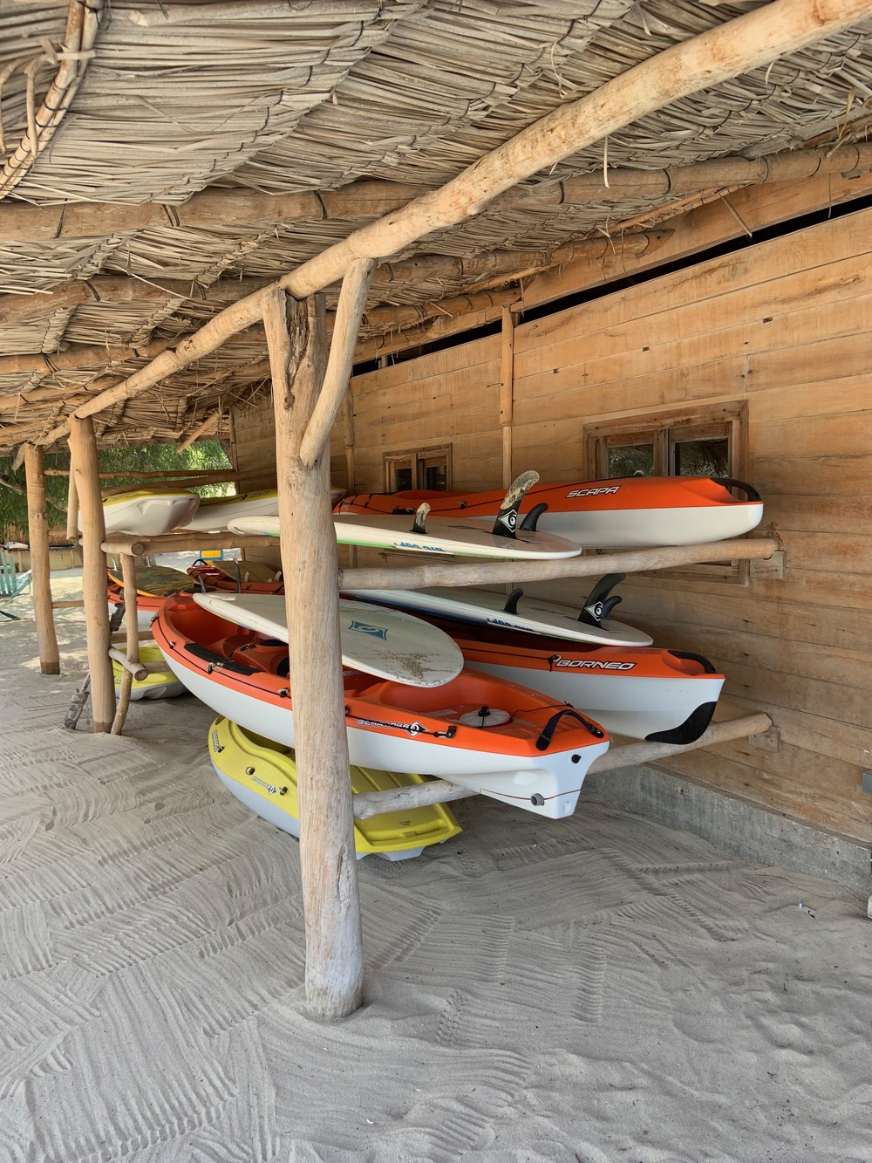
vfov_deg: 67.3
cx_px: 436
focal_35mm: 26
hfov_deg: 53.1
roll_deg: +2.2
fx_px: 873
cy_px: 582
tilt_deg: -3.9
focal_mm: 4.25
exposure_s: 1/165
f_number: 1.8
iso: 25
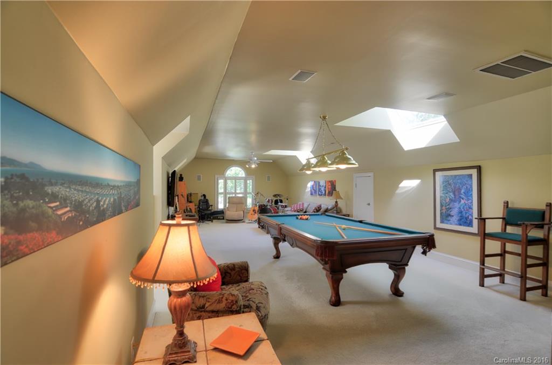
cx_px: 276
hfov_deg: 95.1
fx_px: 252
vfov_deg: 71.7
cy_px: 182
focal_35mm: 16
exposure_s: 1/10
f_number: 5
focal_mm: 11
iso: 100
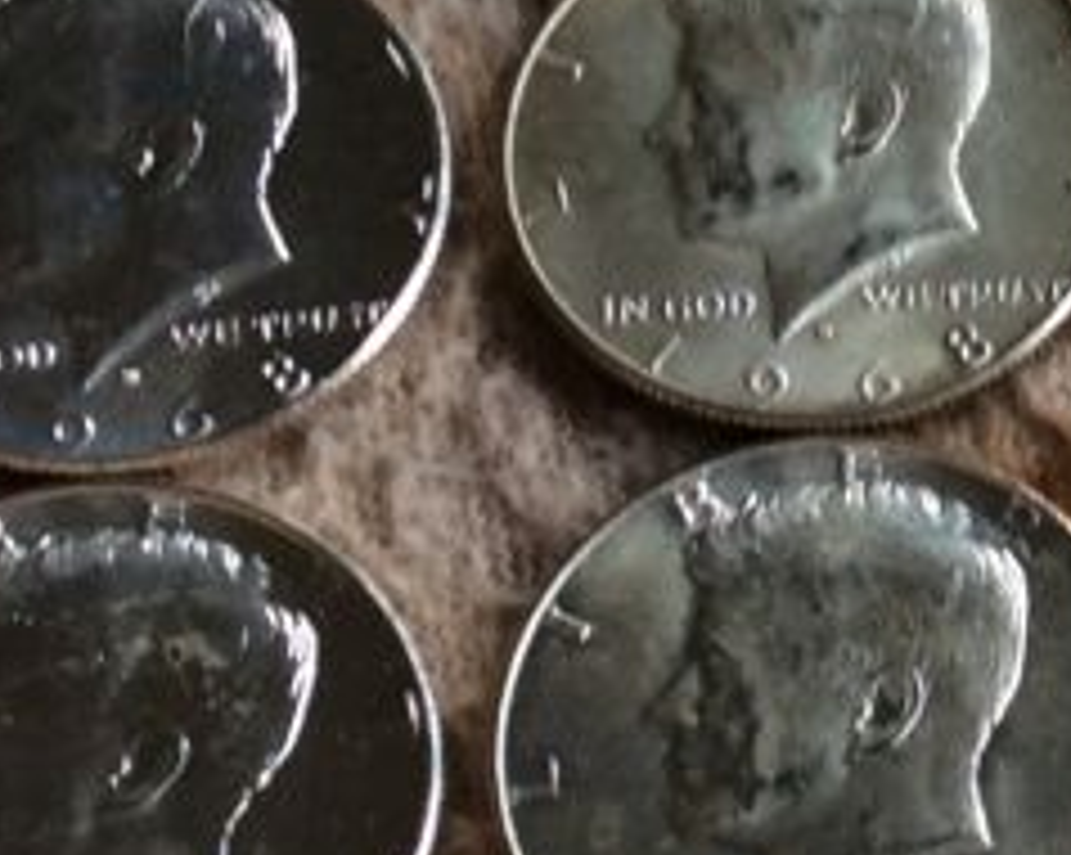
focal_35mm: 131
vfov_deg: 11.8
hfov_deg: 14.0
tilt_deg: -60.3
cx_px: 1508
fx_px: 4149
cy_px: 434
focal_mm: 3.3
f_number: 2.4
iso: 50
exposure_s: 1/24
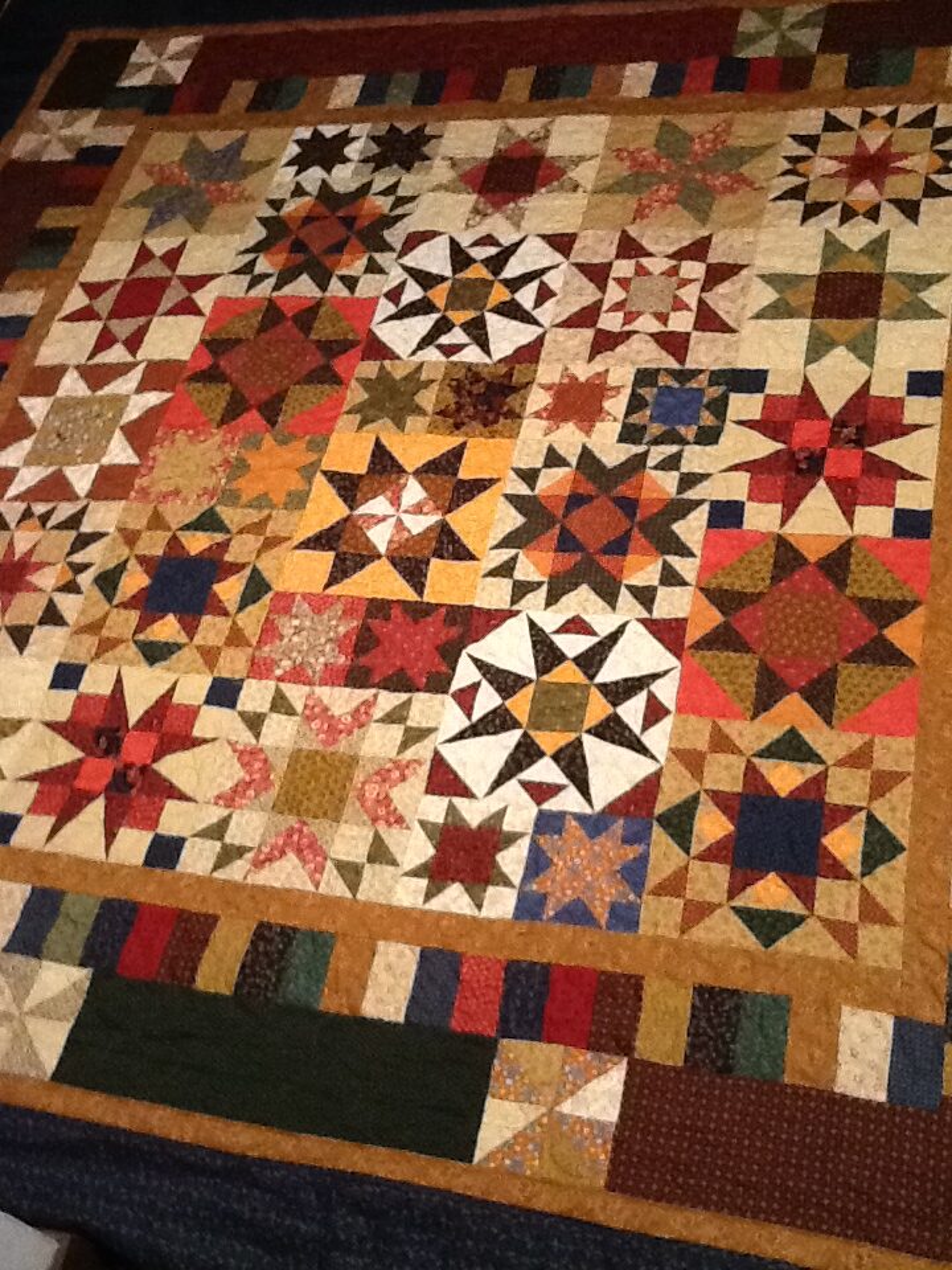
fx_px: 1613
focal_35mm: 44
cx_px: 476
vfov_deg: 42.9
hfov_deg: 32.9
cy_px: 635
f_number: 2.4
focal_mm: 2.03
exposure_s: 1/20
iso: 320
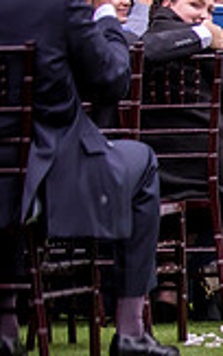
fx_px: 3119
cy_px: 150
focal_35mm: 321
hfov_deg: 4.0
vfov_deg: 6.5
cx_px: 619
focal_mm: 86
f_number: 2.8
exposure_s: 1/1000
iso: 640
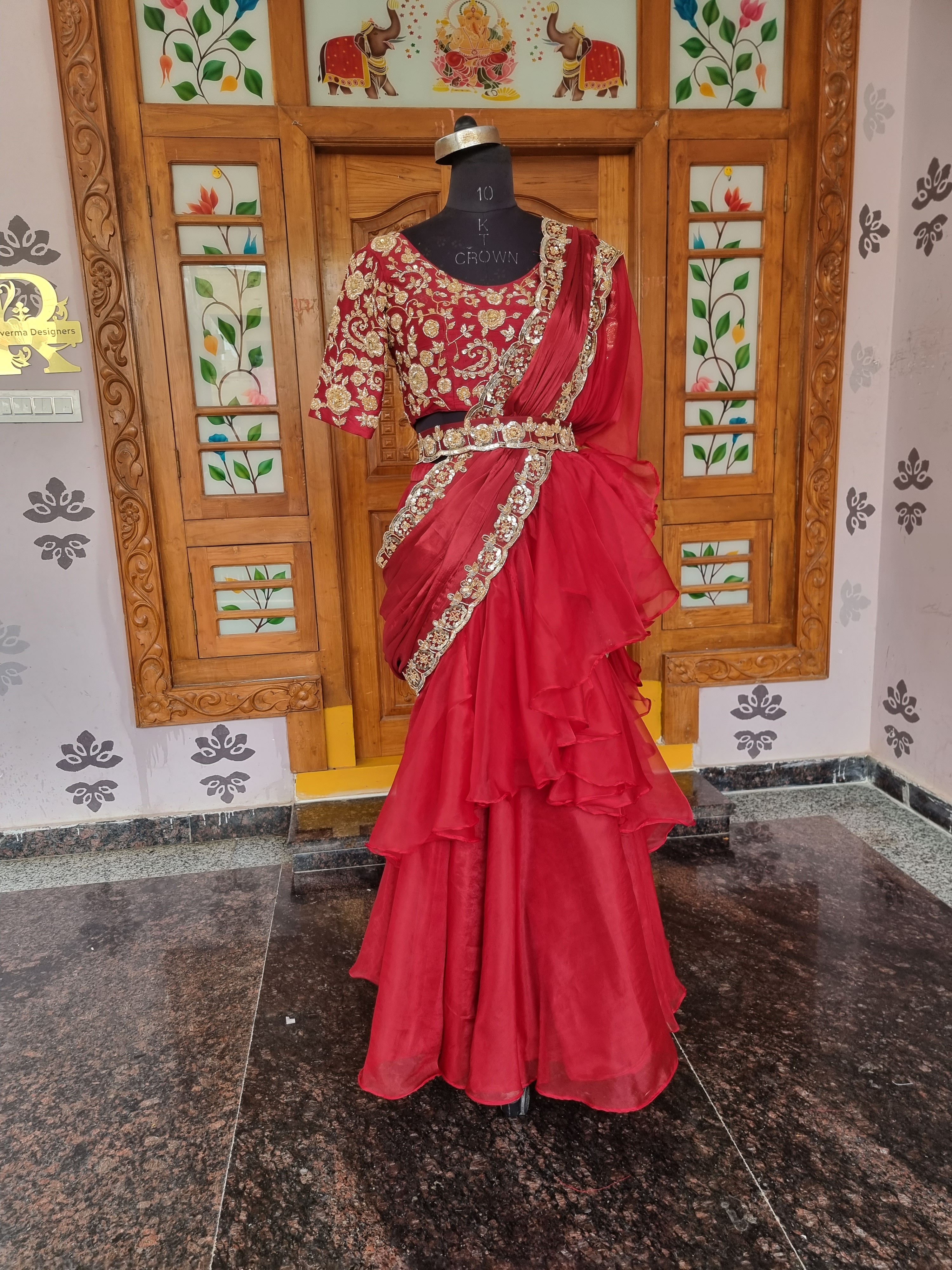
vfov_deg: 71.6
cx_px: 476
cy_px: 635
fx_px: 880
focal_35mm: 24
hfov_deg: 56.8
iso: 80
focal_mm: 6.7
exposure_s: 1/100
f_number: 1.8
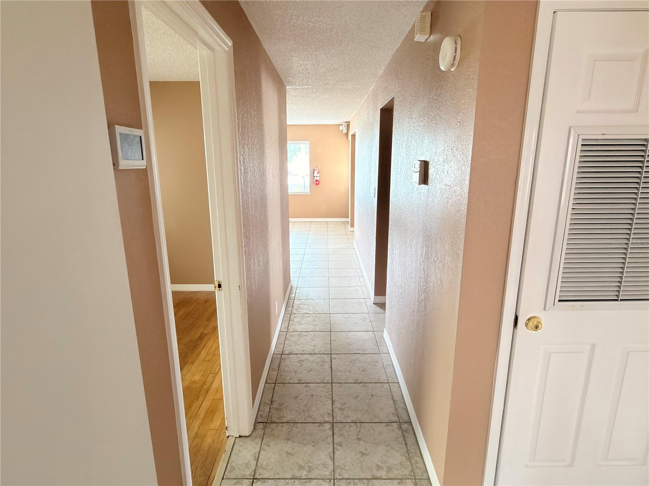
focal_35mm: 19
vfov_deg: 68.7
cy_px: 243
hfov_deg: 84.7
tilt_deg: -12.7
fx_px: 356
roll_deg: +0.6
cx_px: 324
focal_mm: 2.22
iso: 250
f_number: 2.2
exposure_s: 1/30
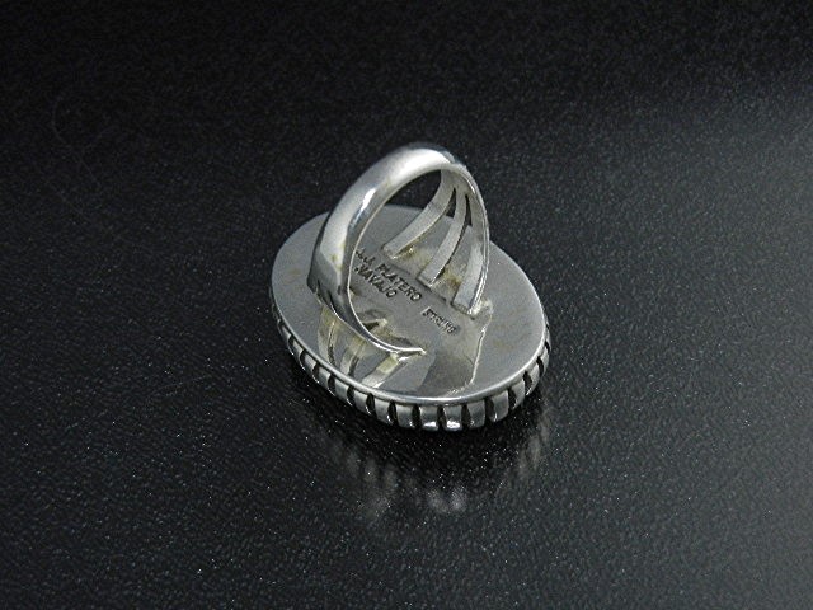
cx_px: 406
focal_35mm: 68
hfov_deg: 28.6
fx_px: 1597
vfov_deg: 21.6
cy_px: 305
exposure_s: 1/30
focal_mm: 12.2
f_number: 8.2
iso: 800
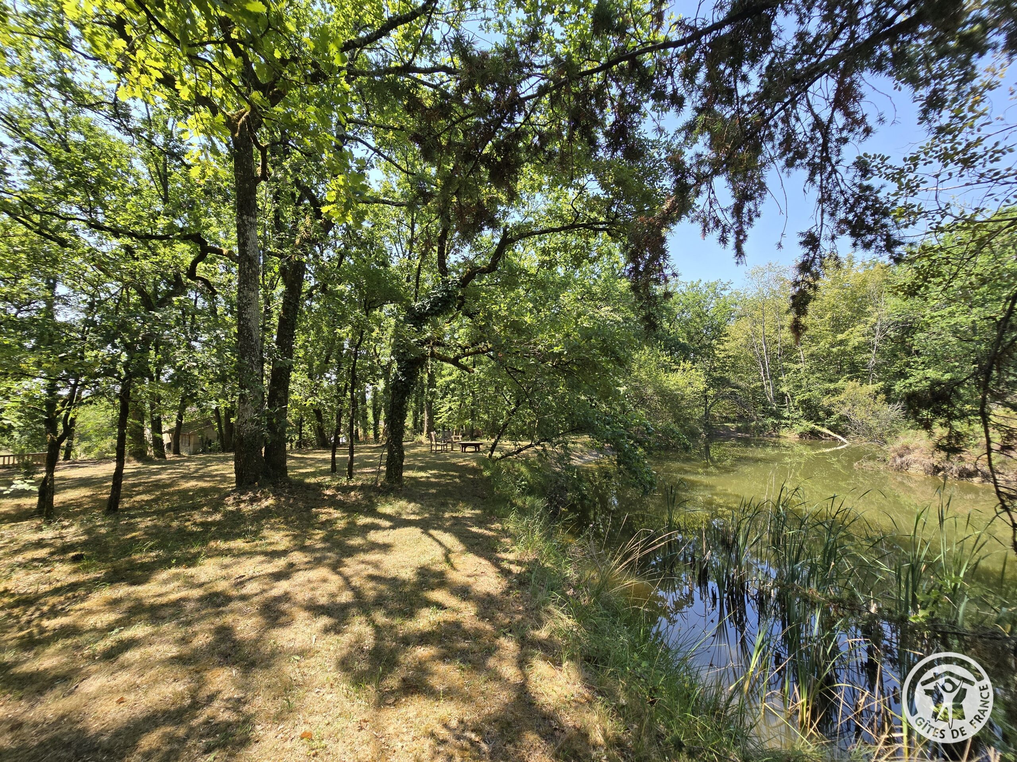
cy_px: 381
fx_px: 382
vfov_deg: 89.9
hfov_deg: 106.2
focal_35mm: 13
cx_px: 508
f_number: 2.2
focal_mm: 2.2
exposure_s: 1/699
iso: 50
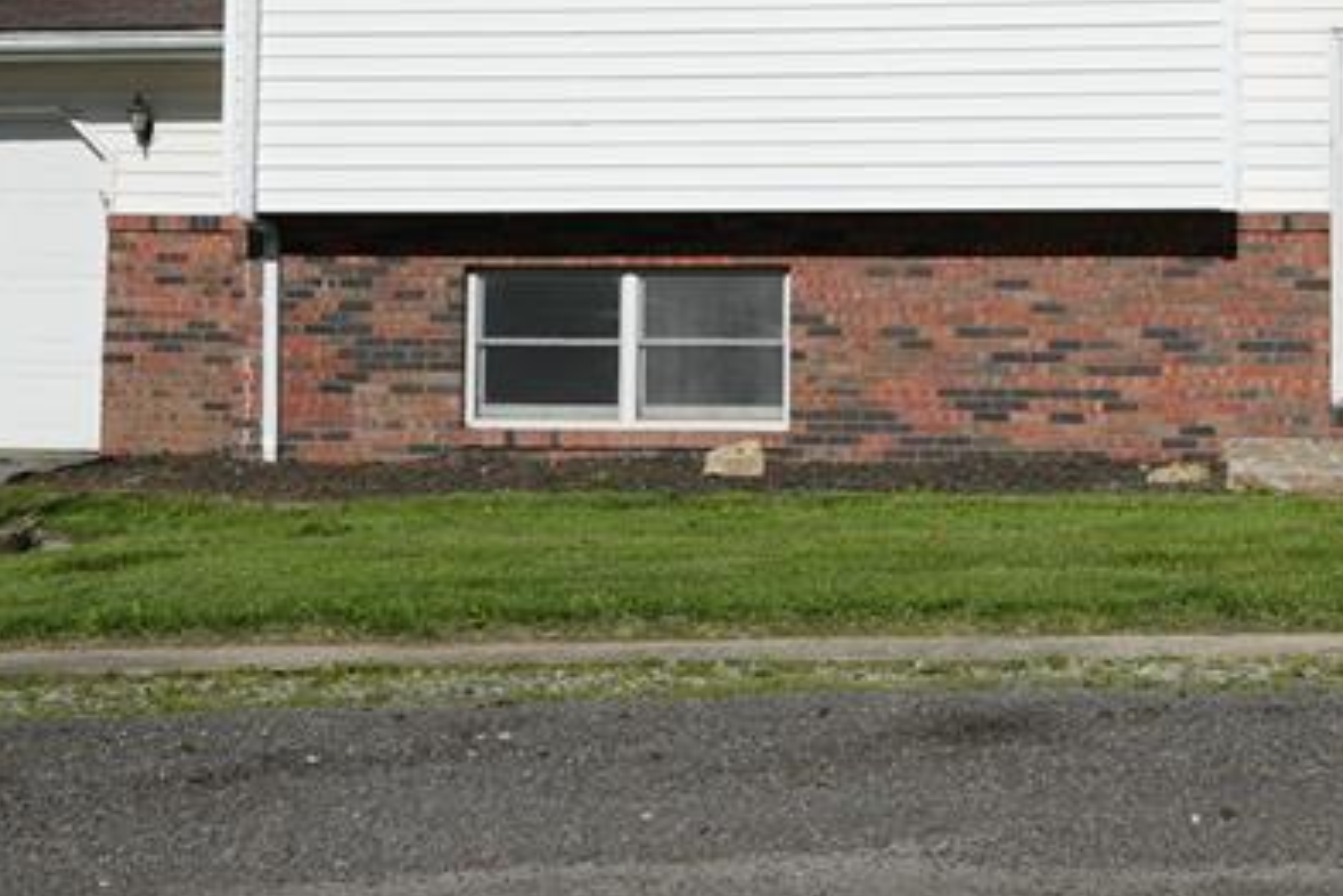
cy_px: 123
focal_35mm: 73
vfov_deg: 18.4
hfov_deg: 27.5
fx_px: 2723
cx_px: 947
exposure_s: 1/640
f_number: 8
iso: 125
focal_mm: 28
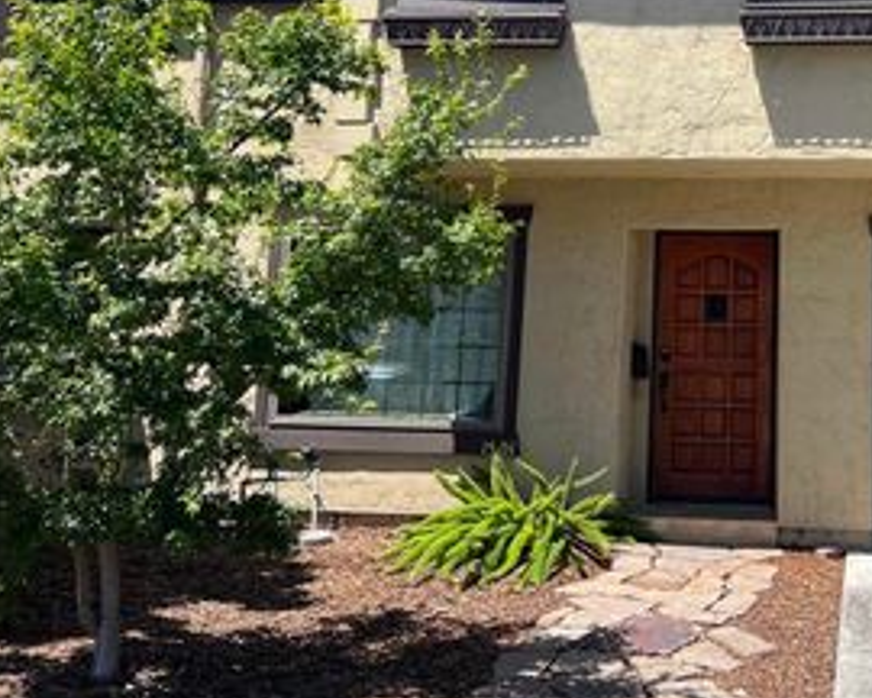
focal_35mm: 47
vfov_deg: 31.5
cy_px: 166
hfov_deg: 37.2
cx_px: 772
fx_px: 1213
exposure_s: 1/1869
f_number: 1.5
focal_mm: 5.7
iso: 50
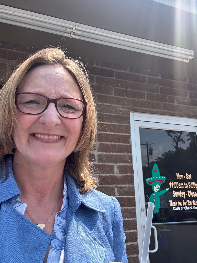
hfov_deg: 46.8
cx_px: 98
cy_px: 132
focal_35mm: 30
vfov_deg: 60.0
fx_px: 228
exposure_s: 1/505
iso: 25
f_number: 1.9
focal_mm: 2.69
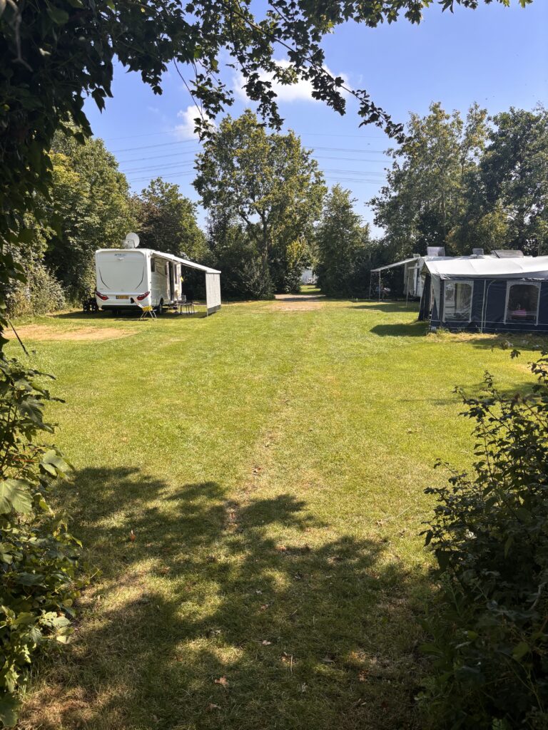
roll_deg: -0.3
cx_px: 274
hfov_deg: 53.1
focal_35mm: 26
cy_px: 365
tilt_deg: -10.2
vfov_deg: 67.3
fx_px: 549
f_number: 1.6
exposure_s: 1/1695
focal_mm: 5.96
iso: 50
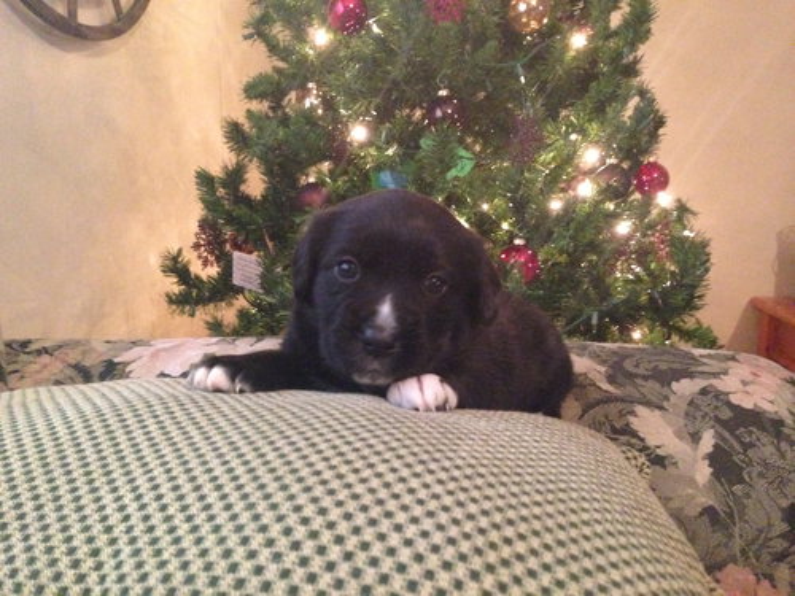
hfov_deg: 55.4
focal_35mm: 33
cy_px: 298
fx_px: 758
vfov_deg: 42.9
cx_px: 398
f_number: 2.4
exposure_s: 1/15
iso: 800
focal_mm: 4.12
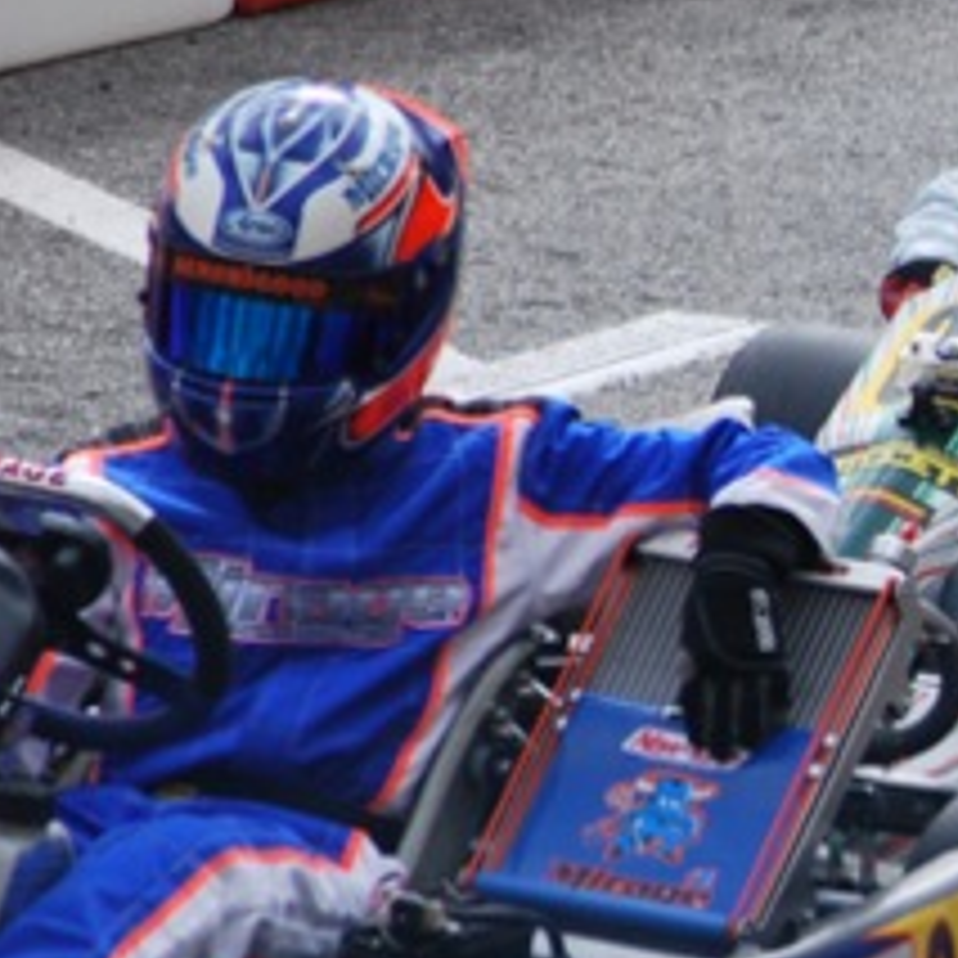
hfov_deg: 2.6
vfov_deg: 2.6
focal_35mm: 676
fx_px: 21166
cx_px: 2222
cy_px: 1082
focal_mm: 110
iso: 140
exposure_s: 1/500
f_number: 5.6
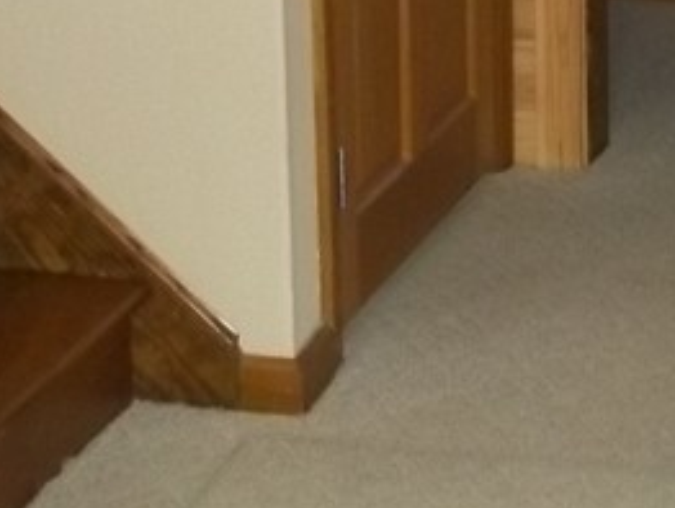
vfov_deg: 11.5
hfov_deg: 15.4
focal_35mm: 125
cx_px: 685
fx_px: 2440
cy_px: -178
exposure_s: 1/30
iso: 400
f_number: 2.9
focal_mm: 5.7
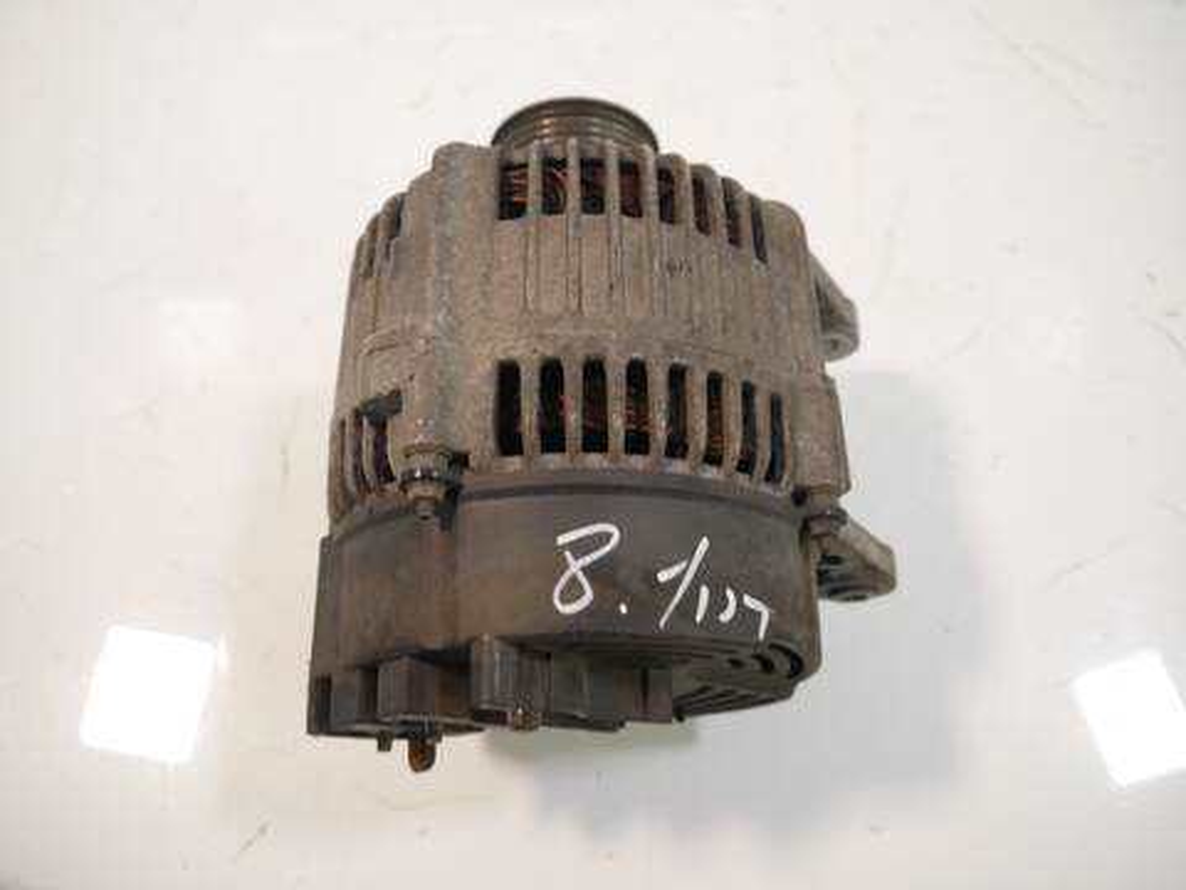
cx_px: 593
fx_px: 1028
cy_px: 445
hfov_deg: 60.0
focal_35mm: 30
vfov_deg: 46.8
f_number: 3.6
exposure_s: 1/60
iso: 640
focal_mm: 15
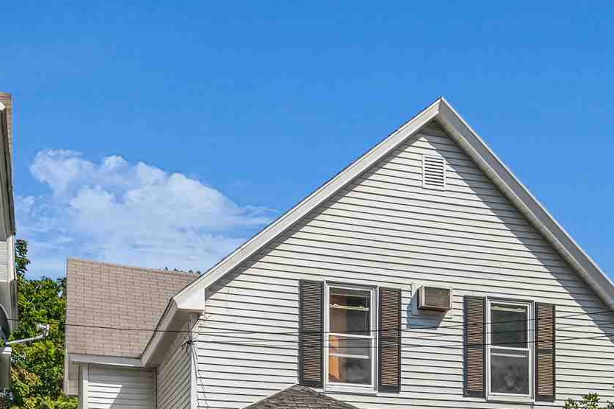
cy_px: 490
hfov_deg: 33.4
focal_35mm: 59
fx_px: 1006
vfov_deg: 21.4
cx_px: 447
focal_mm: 16
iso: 100
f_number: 8
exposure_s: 1/320
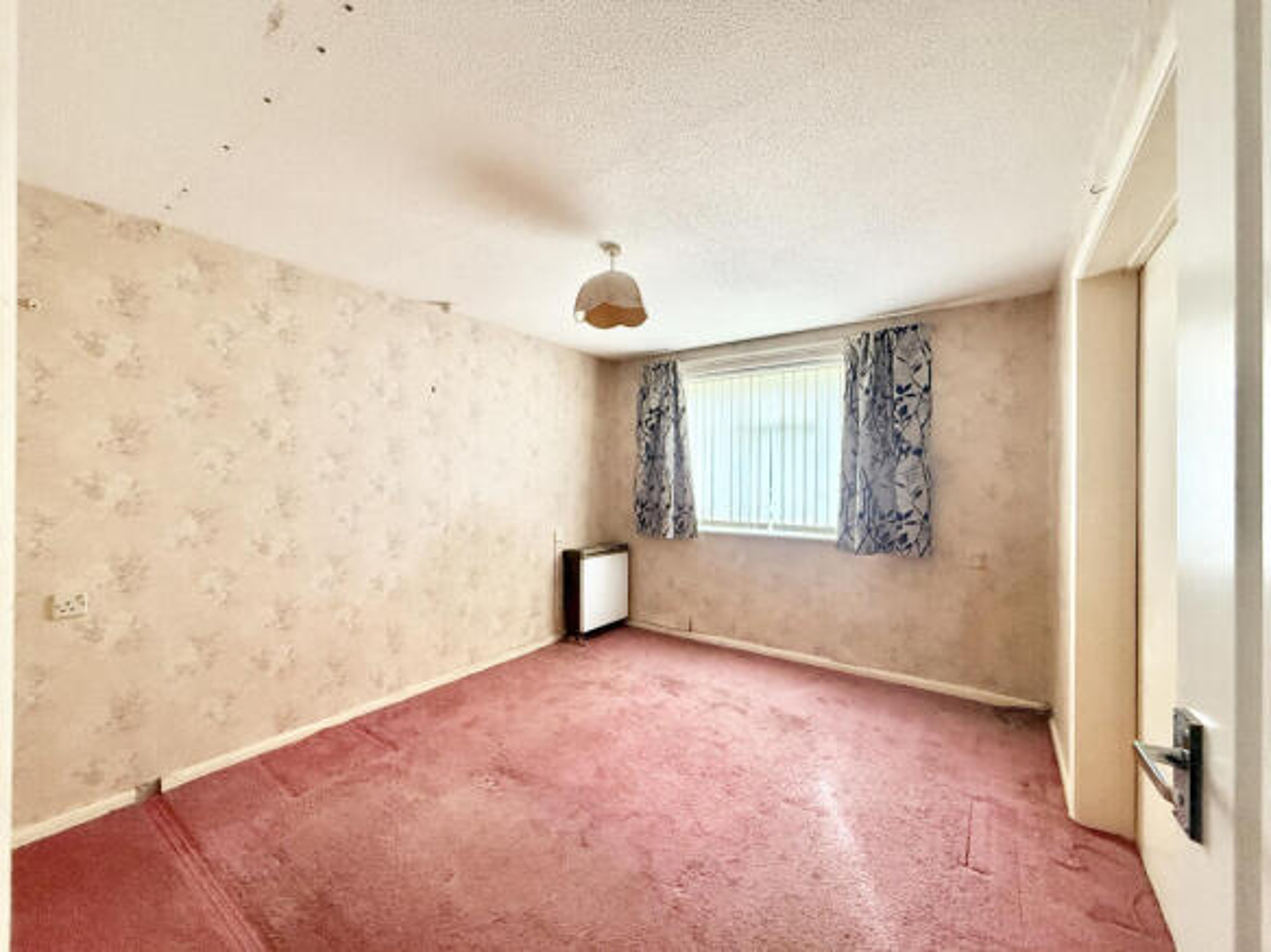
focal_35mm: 14
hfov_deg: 102.1
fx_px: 514
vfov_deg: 85.7
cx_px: 636
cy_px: 476
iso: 250
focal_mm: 2.22
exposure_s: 1/99
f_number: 2.2
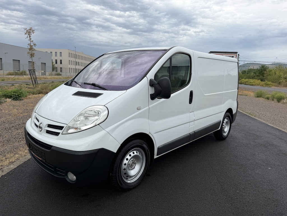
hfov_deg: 71.6
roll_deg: -2.3
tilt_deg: -8.7
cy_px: 108
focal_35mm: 24
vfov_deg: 56.8
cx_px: 144
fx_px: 199
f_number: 1.78
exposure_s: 1/3425
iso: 80
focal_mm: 6.76
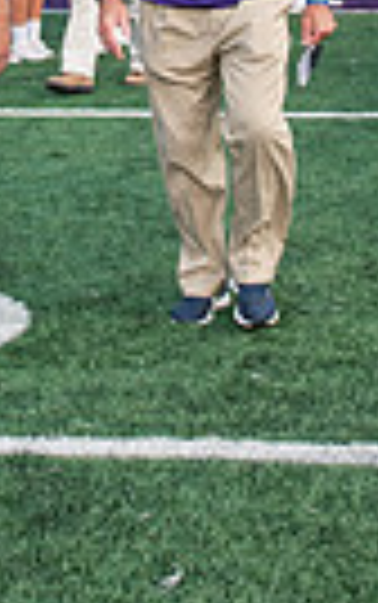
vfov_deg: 17.0
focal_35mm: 115
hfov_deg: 11.4
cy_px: -200
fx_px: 1891
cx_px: 108
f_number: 4.5
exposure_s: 1/400
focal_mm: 26
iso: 640
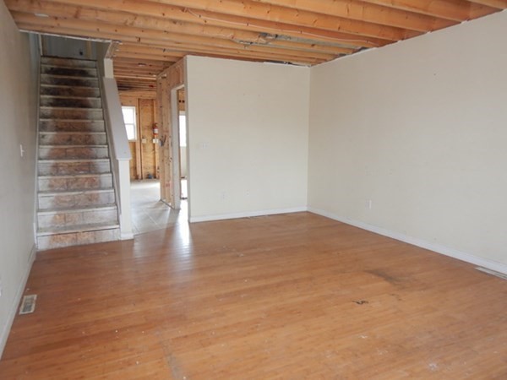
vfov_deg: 56.8
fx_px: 352
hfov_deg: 71.6
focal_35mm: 24
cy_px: 190
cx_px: 254
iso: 160
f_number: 2.8
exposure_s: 1/30
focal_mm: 4.3
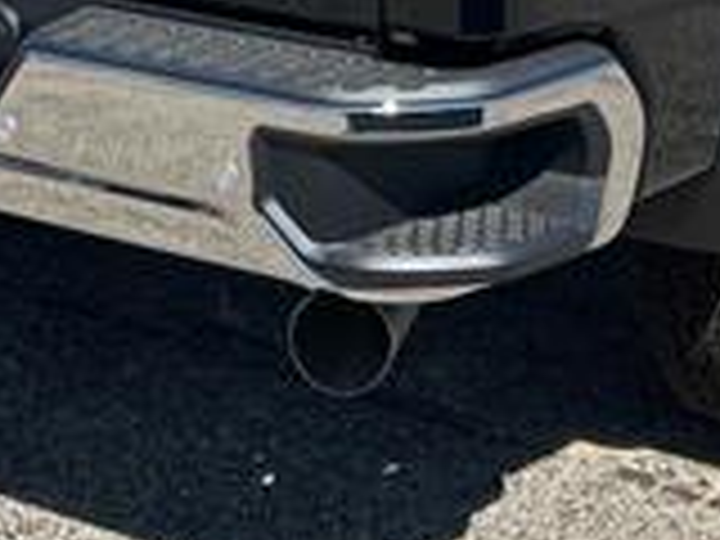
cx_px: 454
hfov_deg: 18.9
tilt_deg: -7.1
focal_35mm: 104
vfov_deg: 13.2
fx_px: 2163
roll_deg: +0.2
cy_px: -333
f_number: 1.5
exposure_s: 1/2762
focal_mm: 5.7
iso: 50
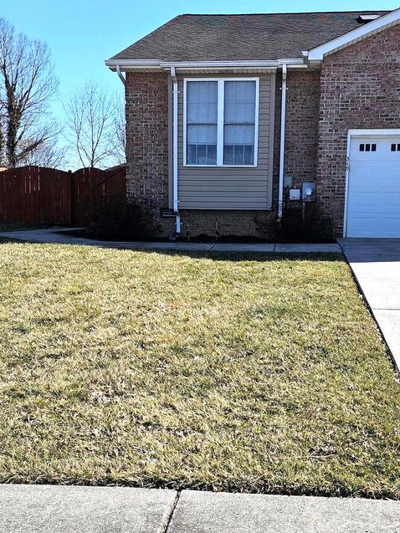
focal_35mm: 39
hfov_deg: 36.8
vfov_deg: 47.7
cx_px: 229
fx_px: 601
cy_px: 310
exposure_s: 1/857
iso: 10
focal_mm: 6.3
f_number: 1.7
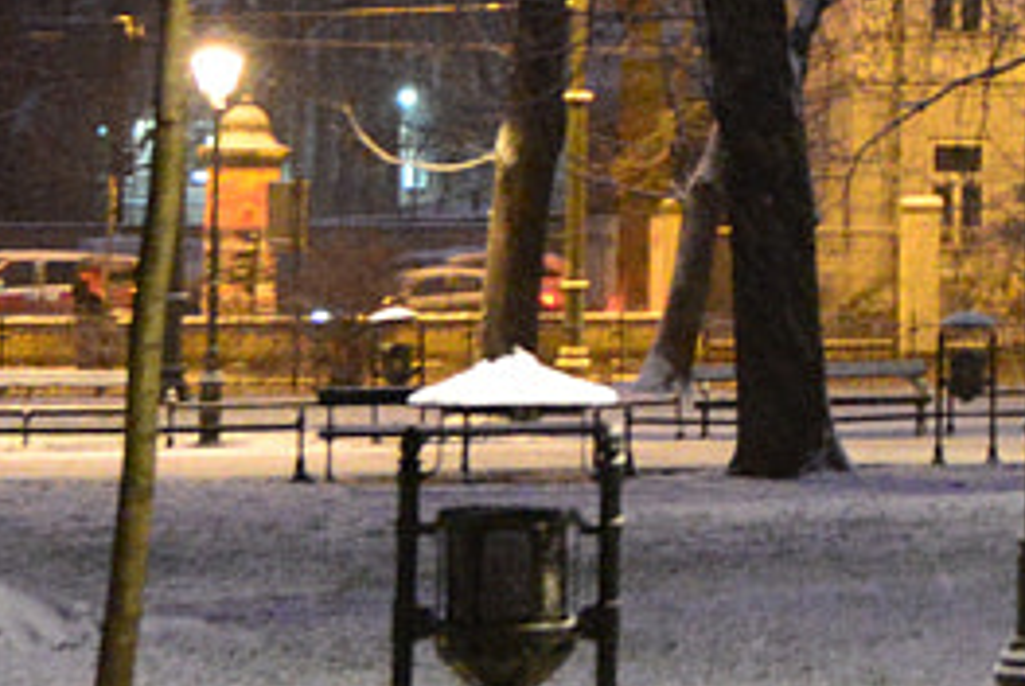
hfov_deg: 13.6
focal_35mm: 146
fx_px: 4161
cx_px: 1298
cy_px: -246
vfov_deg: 9.2
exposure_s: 1/13
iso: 6400
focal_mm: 24
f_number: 5.6
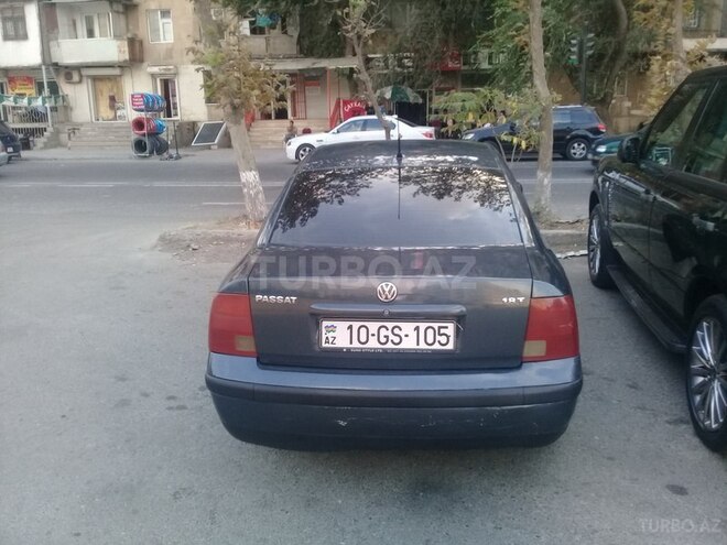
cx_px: 364
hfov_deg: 58.4
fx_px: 651
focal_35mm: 31
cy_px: 272
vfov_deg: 45.4
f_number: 2.2
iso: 80
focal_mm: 3.3
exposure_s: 1/120
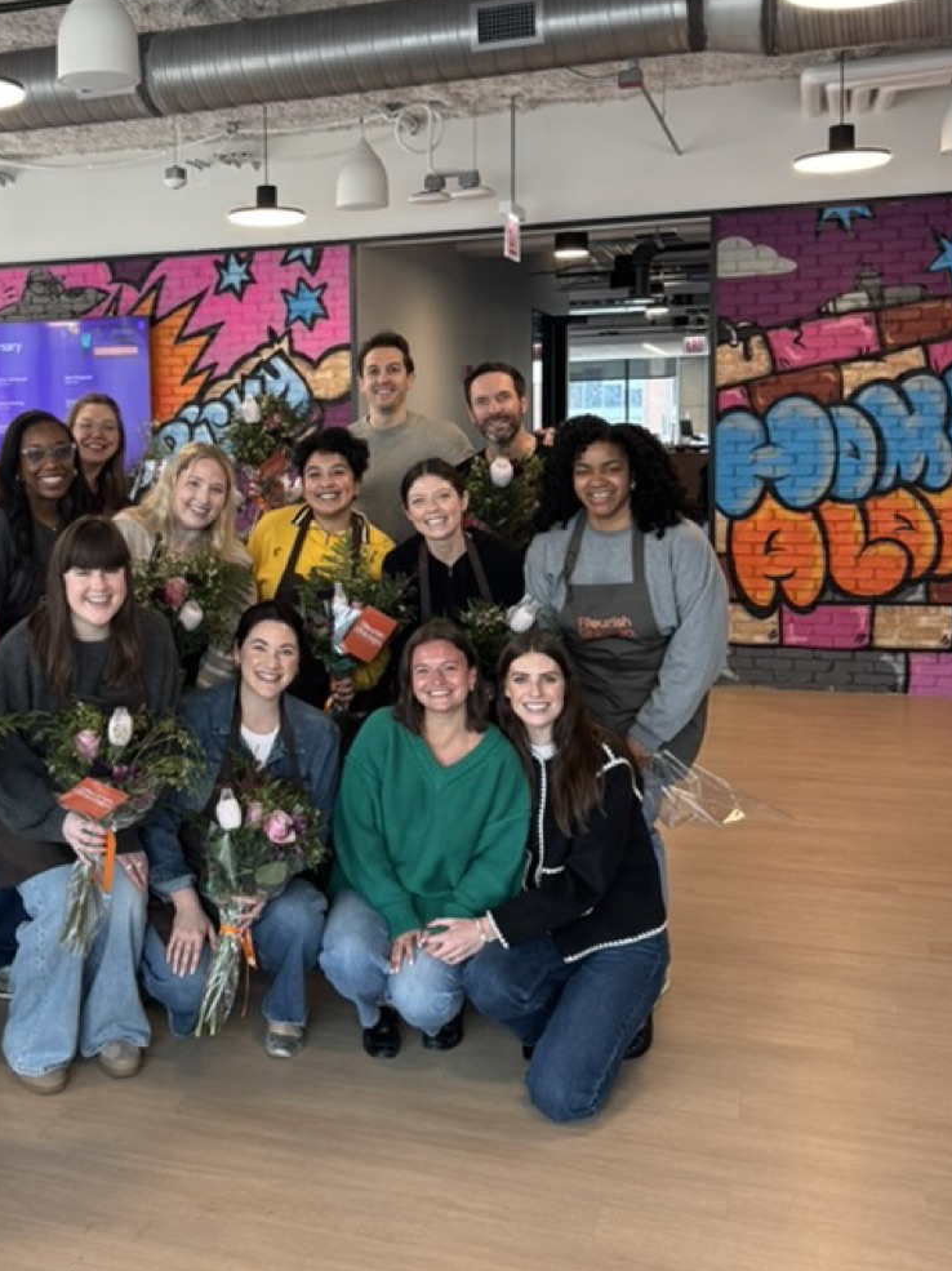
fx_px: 1431
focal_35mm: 39
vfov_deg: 47.7
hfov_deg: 35.9
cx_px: 231
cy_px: 530
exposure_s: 1/120
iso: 160
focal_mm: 6.76
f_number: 1.78
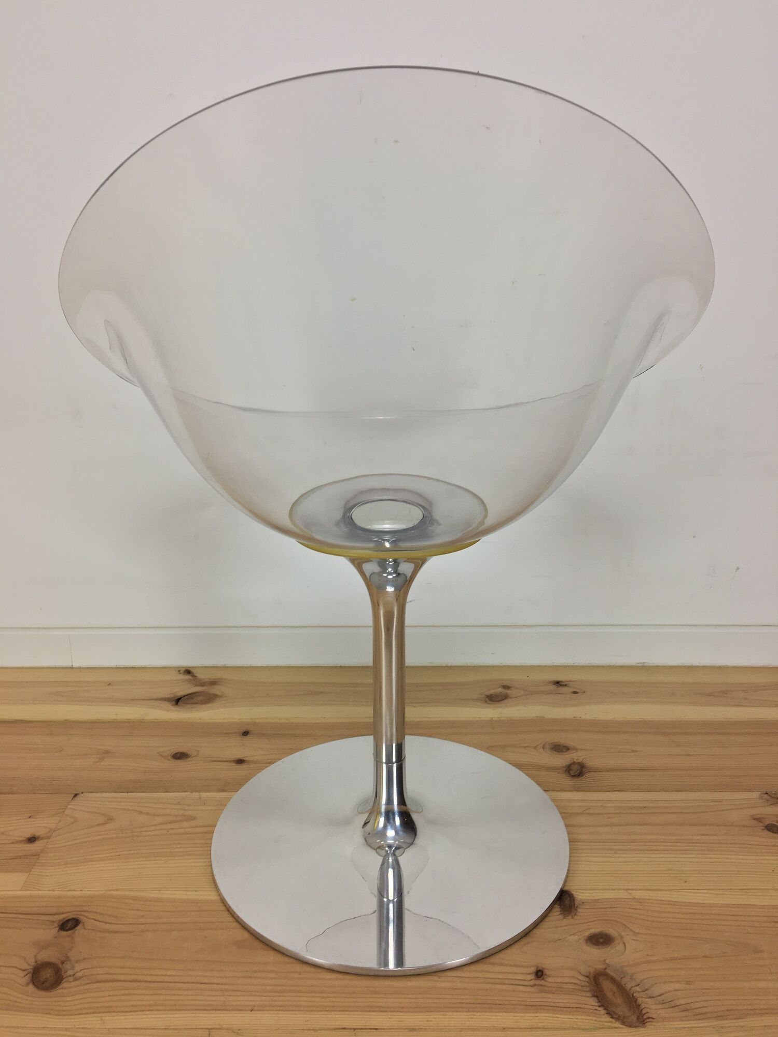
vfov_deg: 61.7
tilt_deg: -18.5
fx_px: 869
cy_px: 518
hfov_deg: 48.2
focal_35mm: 29
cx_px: 389
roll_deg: +0.3
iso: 25
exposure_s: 1/33
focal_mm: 4.15
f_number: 2.2
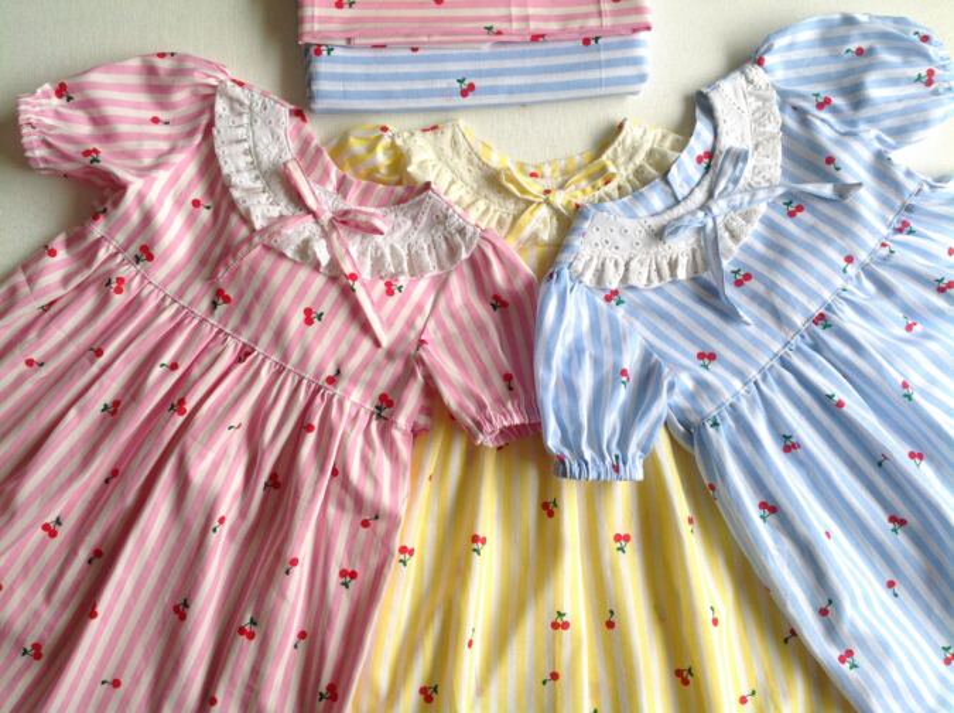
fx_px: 963
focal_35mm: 35
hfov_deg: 52.7
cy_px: 356
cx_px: 477
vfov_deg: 40.6
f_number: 2.4
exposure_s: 1/120
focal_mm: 4.28
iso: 64
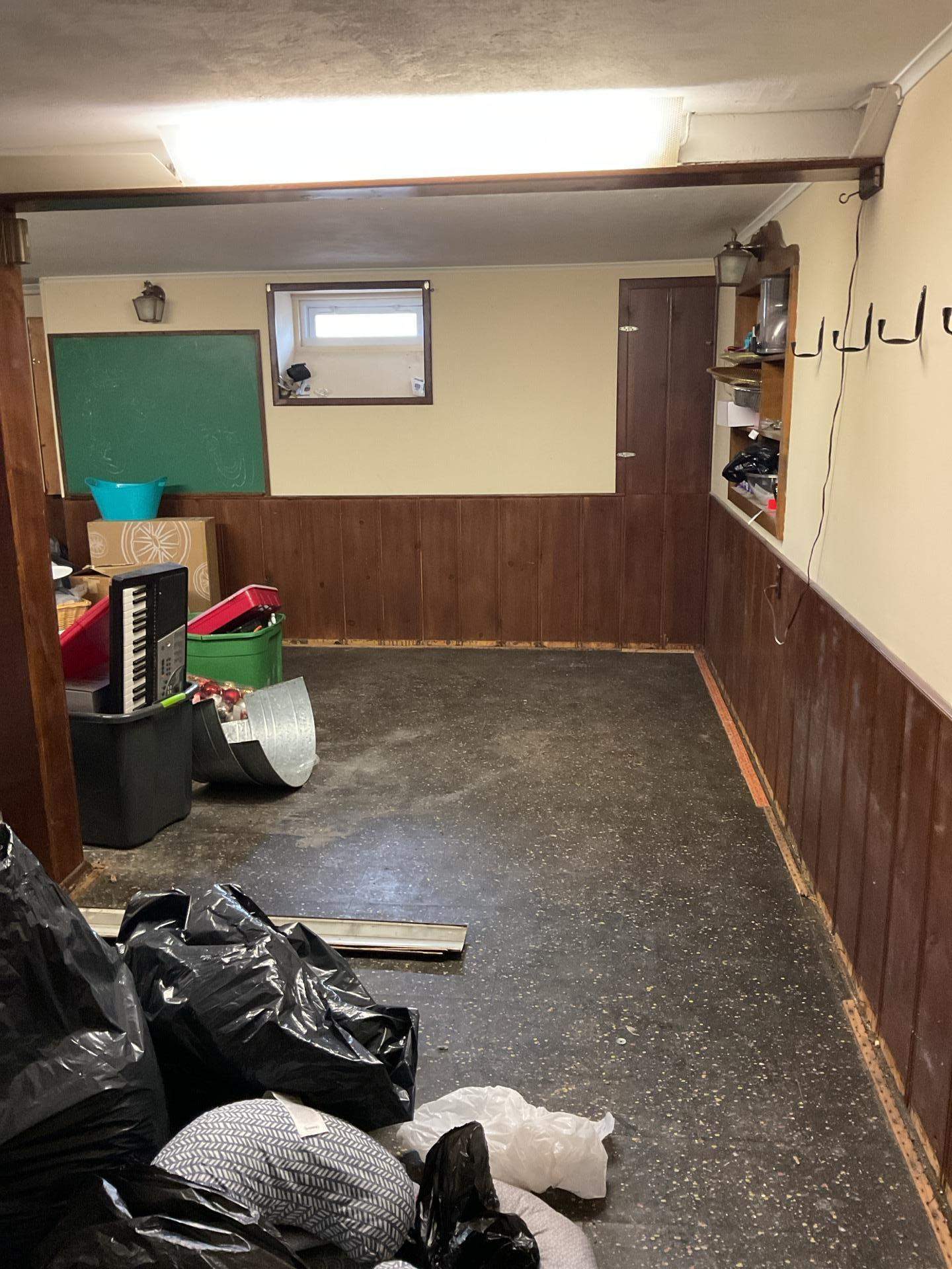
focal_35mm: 29
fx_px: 1063
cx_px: 476
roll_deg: +0.3
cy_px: 634
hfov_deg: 48.2
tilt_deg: -14.0
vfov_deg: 61.7
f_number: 1.8
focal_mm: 3
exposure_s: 1/40
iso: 320
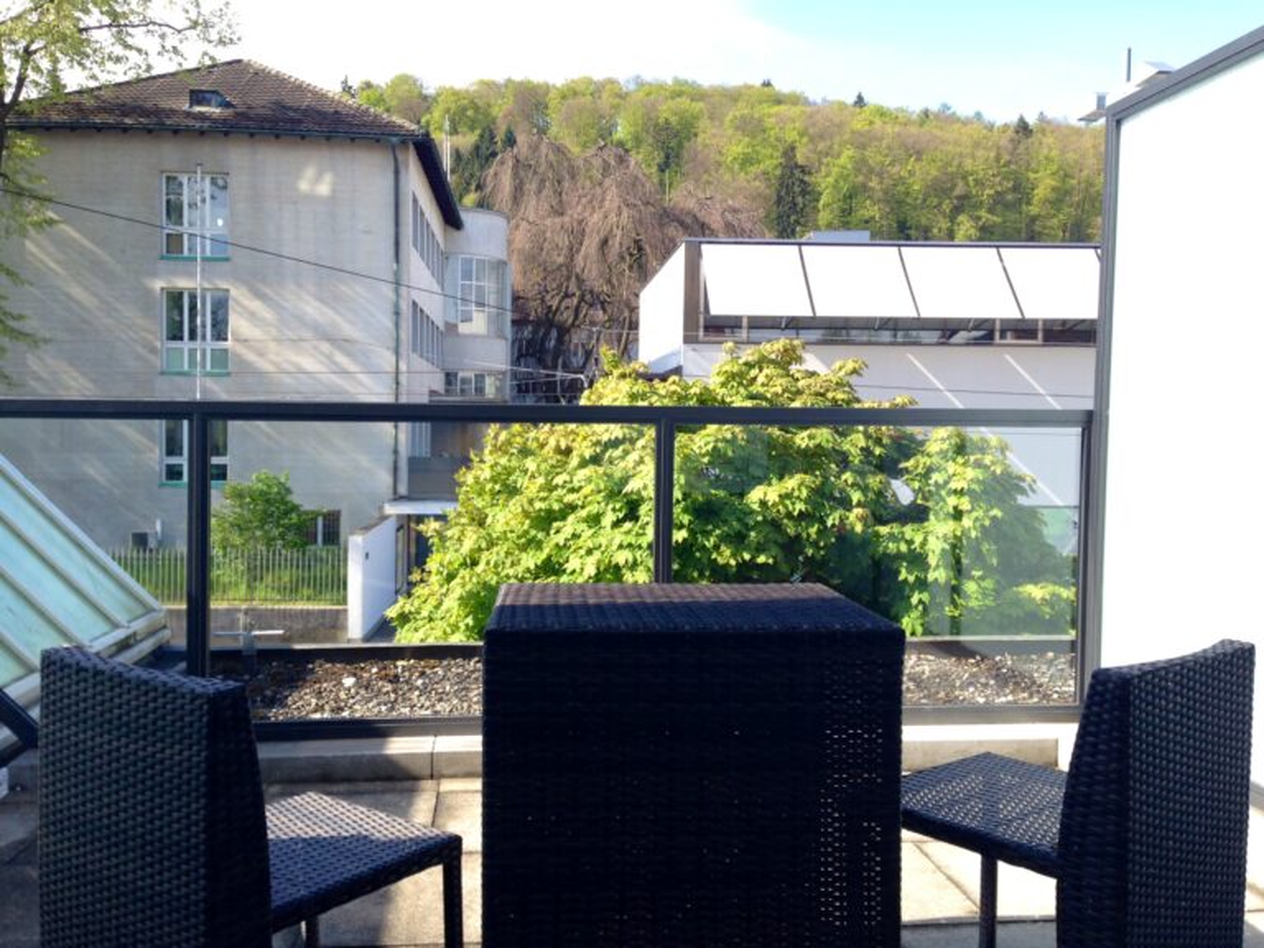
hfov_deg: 55.4
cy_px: 474
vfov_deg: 42.9
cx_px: 632
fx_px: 1205
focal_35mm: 33
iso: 50
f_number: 2.4
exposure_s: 1/407
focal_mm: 4.12
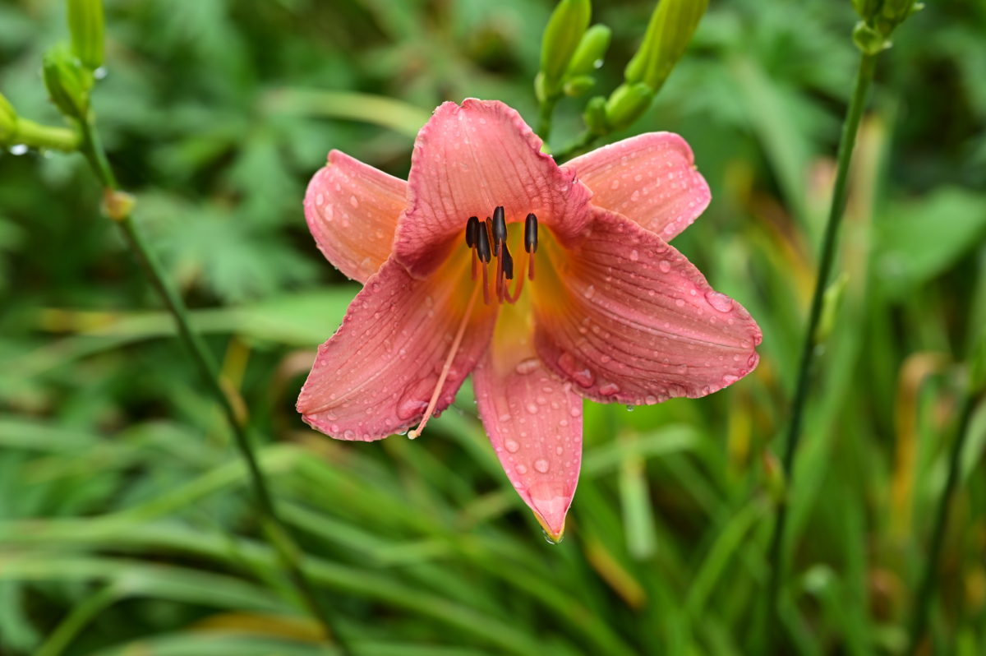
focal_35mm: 70
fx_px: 1916
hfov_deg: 28.9
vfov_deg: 19.4
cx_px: 493
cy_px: 328
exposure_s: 1/640
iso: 400
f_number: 5.6
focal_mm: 70
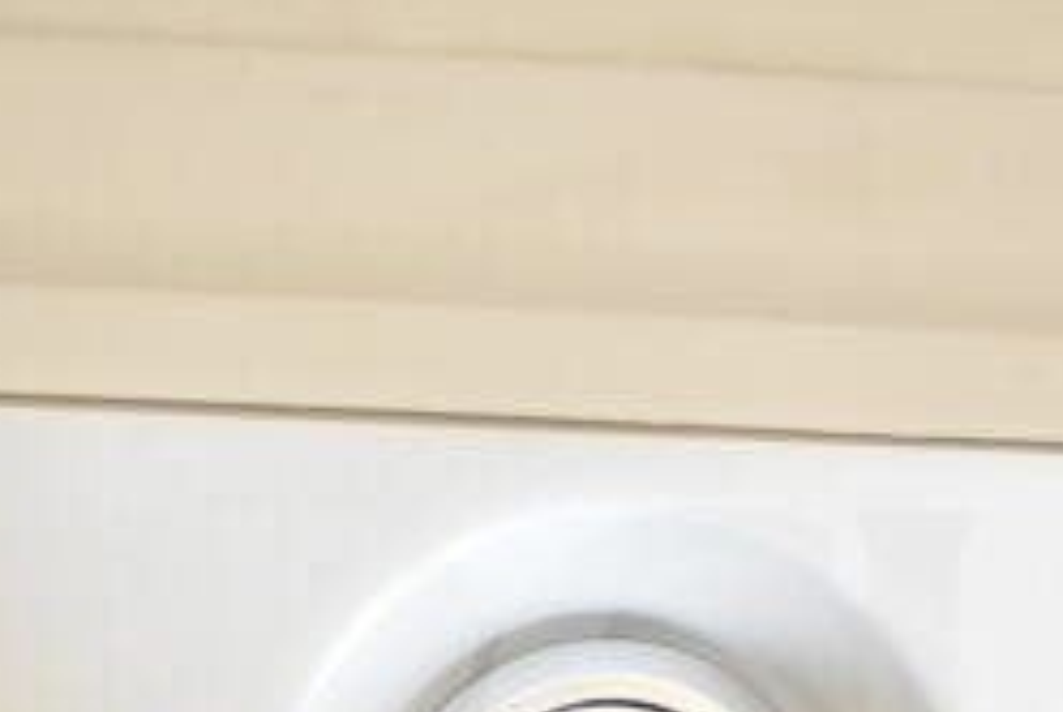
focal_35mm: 114
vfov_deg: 11.8
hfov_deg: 17.9
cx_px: 587
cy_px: 851
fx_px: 3377
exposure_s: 1/50
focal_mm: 31
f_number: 4.2
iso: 2000
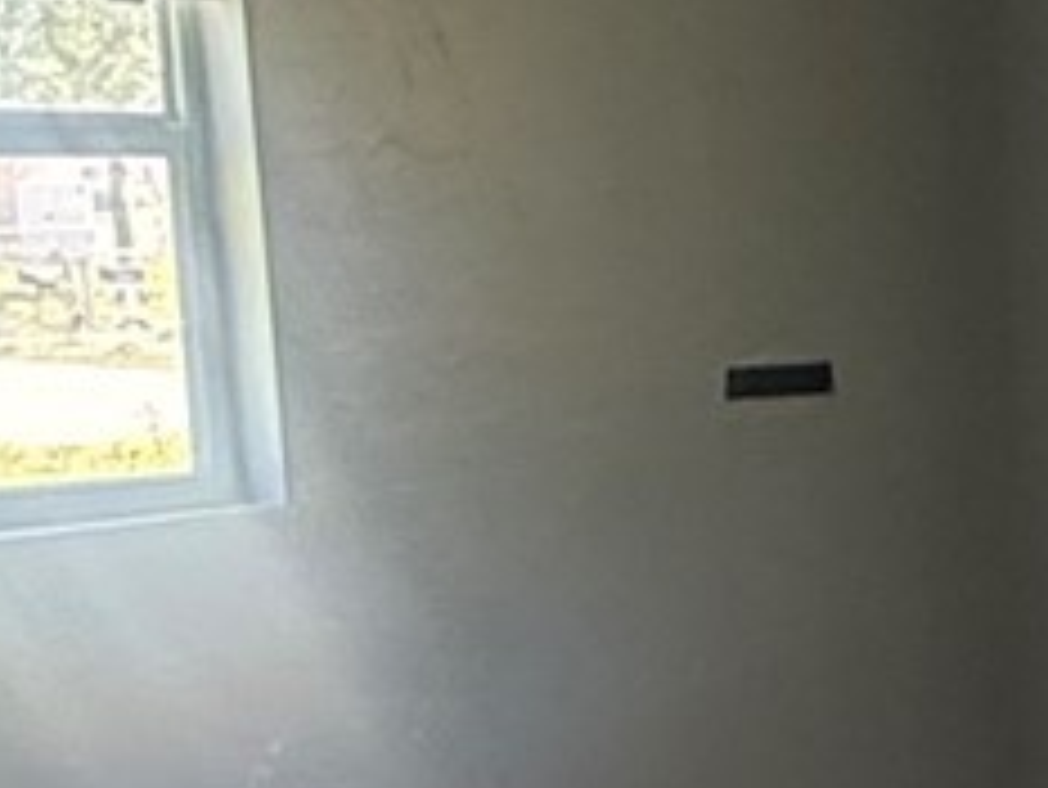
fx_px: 2908
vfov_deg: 15.3
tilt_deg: -8.5
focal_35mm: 96
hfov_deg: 17.2
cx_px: 1822
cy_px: 608
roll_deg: +0.3
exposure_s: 1/90
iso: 320
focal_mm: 2.22
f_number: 2.2
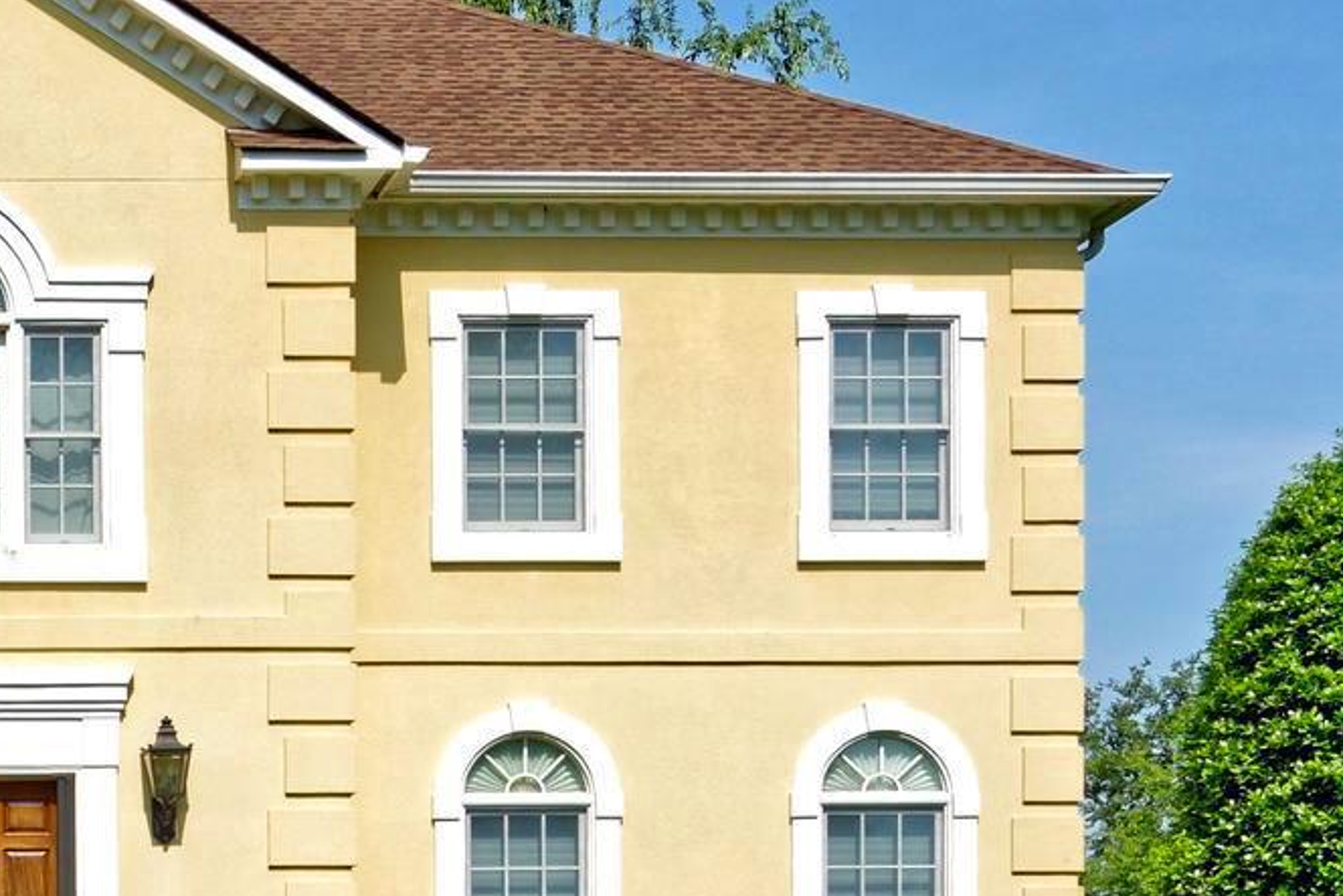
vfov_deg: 18.4
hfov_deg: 23.0
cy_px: 442
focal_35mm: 74
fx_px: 2761
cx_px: -574
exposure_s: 1/640
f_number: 8
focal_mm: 24
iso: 320
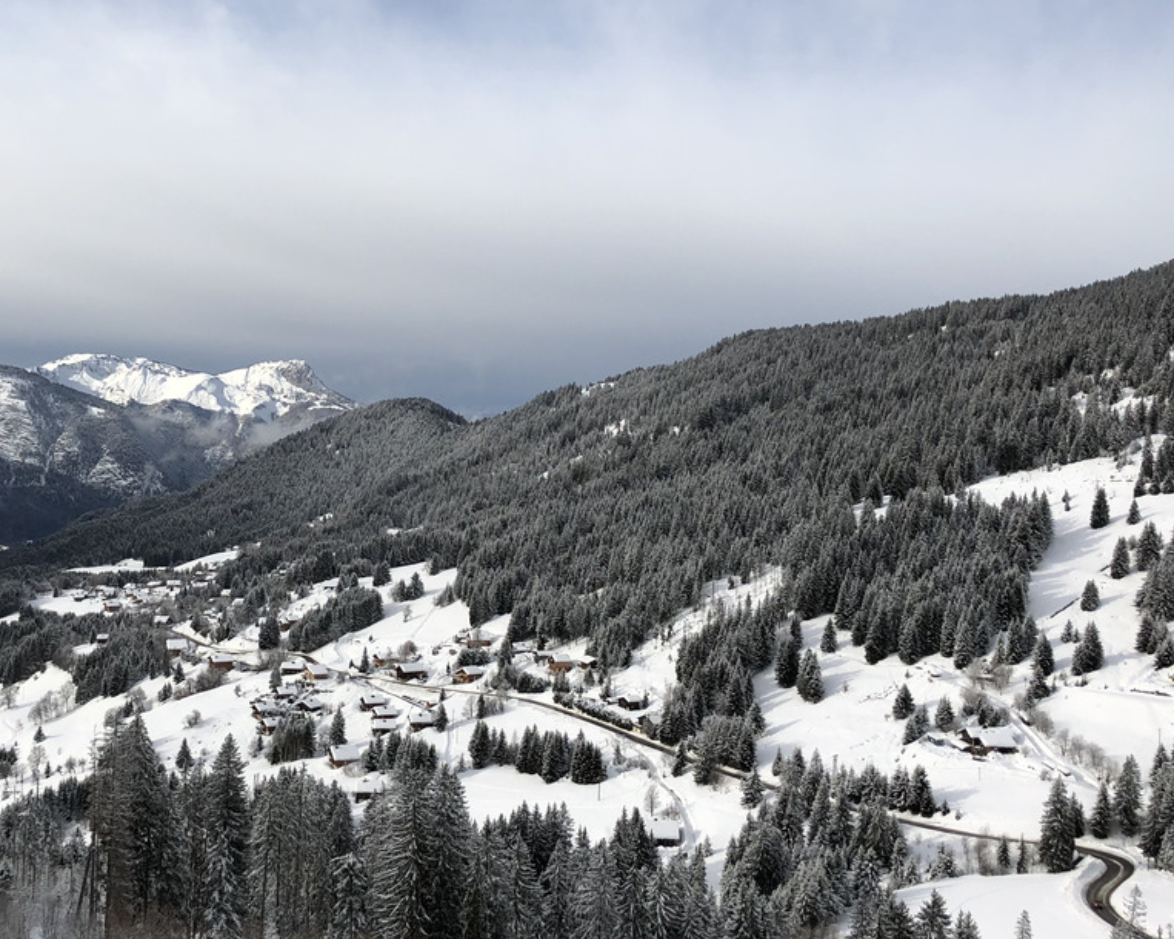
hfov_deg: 42.5
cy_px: 506
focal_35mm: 43
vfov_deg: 34.9
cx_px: 414
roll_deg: -1.8
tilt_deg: -2.9
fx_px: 1494
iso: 20
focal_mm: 4
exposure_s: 1/3003
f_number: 1.8
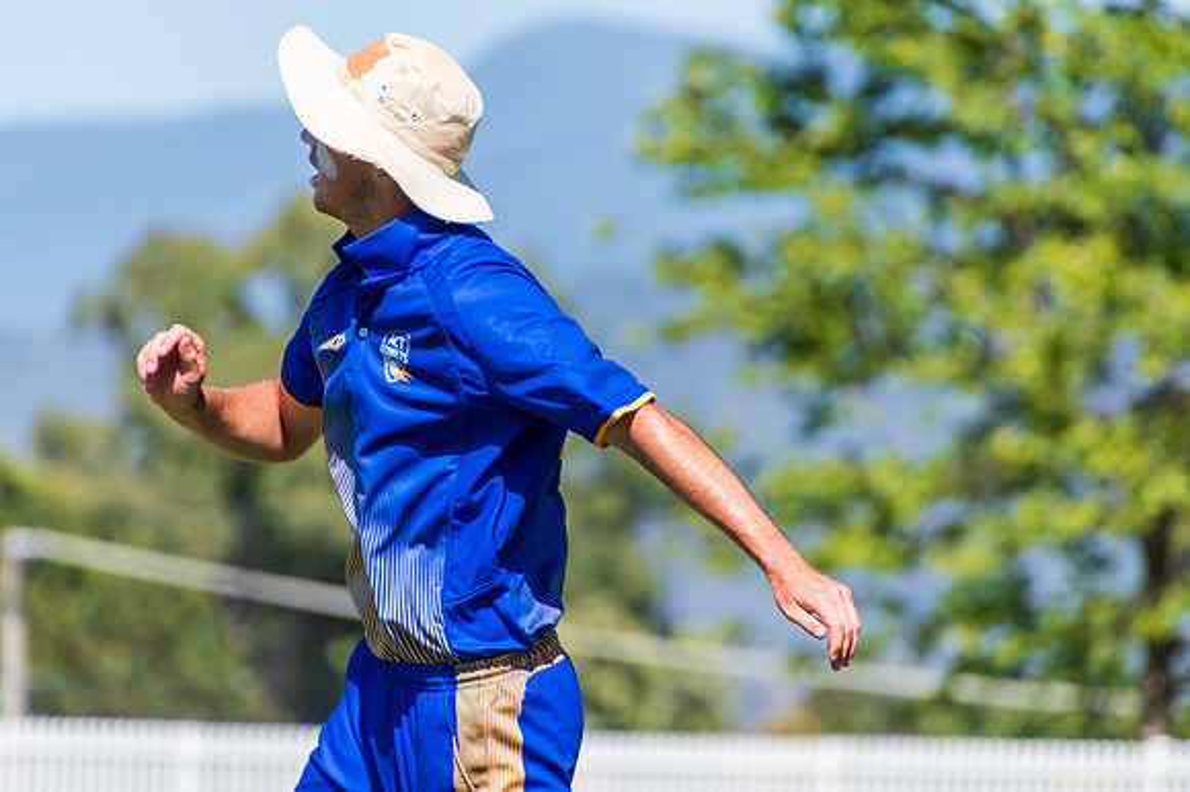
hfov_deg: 3.4
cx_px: 595
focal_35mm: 600
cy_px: 396
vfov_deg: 2.3
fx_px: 19821
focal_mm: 400
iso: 400
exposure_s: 1/2000
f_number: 7.1
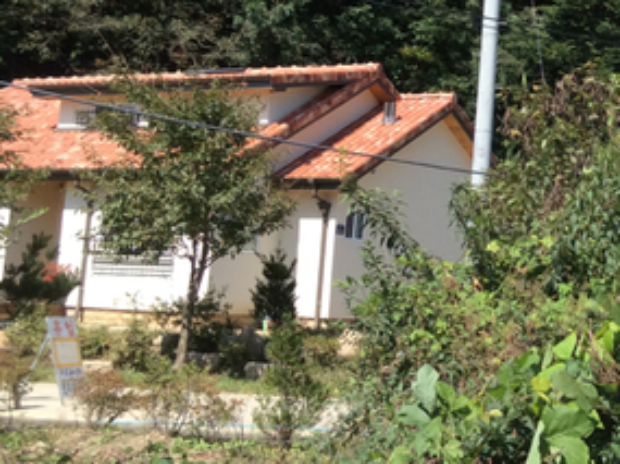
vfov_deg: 18.1
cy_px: 113
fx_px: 1449
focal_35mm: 81
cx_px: 560
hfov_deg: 23.5
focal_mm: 3.3
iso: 32
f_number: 2.4
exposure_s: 1/1021
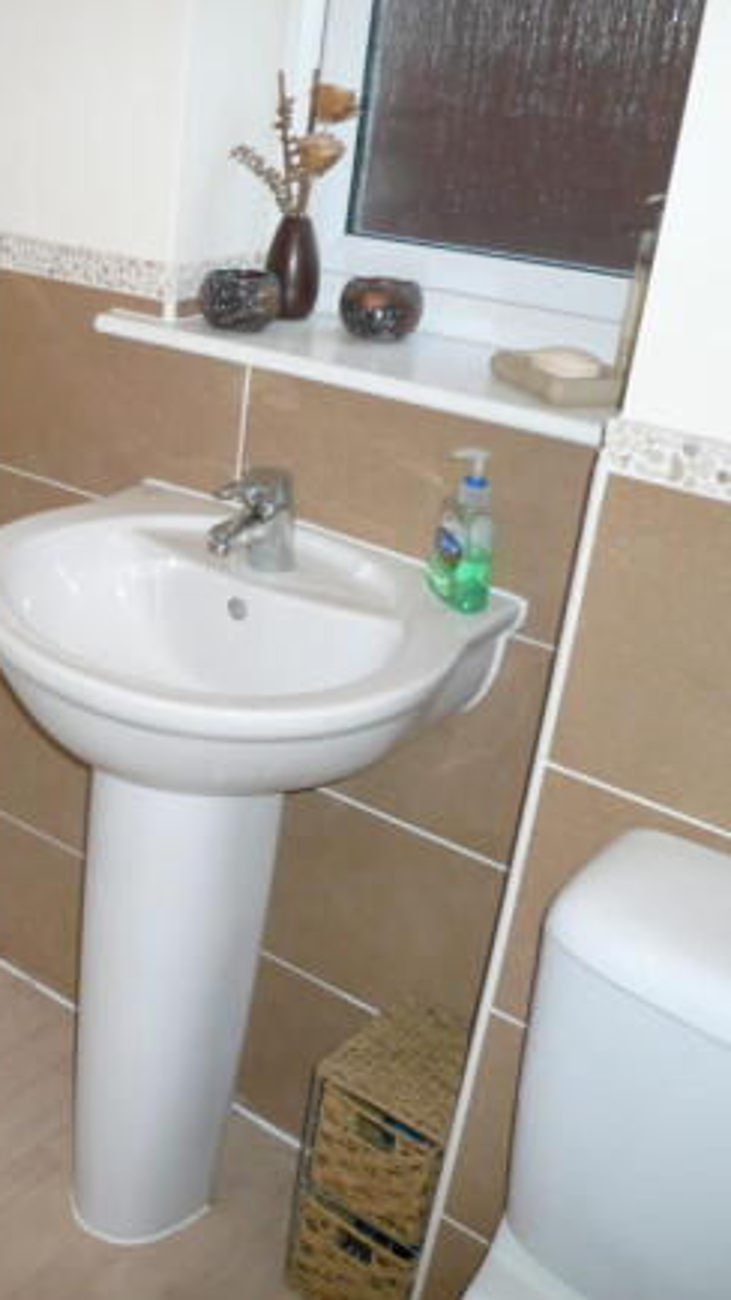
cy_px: 651
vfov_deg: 49.4
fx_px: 1413
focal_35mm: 41
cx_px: -73
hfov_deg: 26.7
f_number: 2.8
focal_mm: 4.6
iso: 100
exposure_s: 1/30
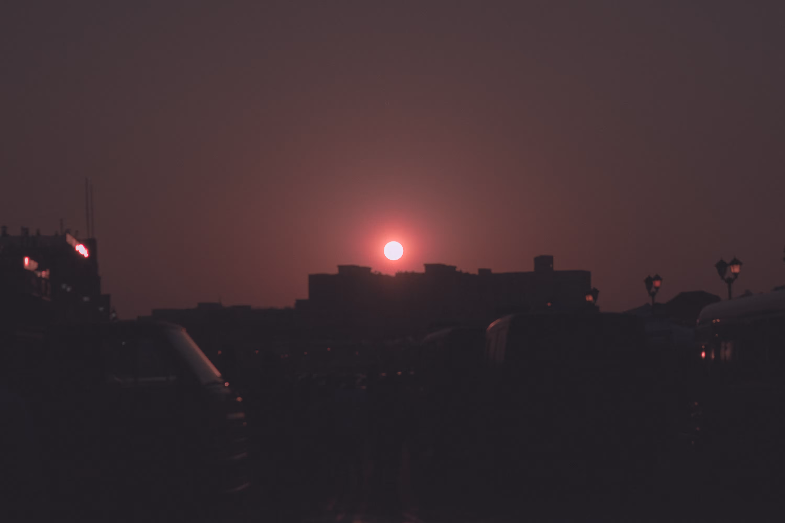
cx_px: 392
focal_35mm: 82
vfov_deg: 16.6
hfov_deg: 24.6
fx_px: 1799
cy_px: 262
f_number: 8
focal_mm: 55
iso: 200
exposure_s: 1/4000
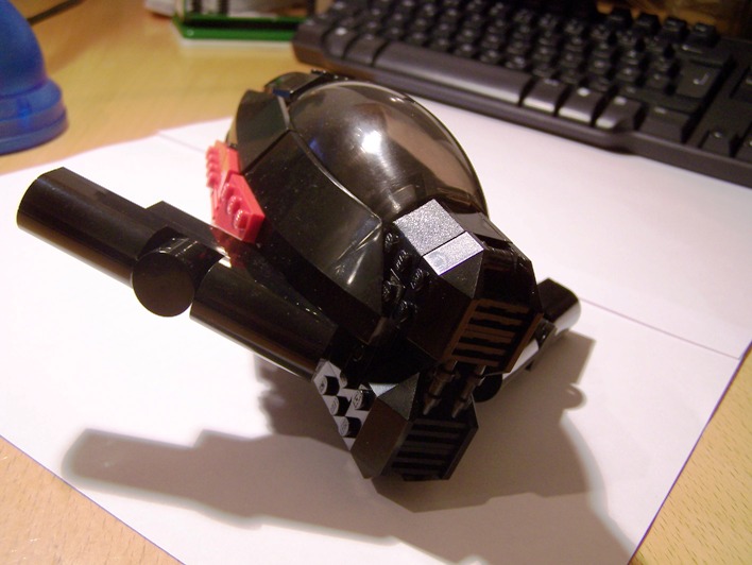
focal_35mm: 38
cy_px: 282
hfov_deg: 48.9
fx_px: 826
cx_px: 376
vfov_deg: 37.8
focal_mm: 6.3
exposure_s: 1/10
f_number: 2.8
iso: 160
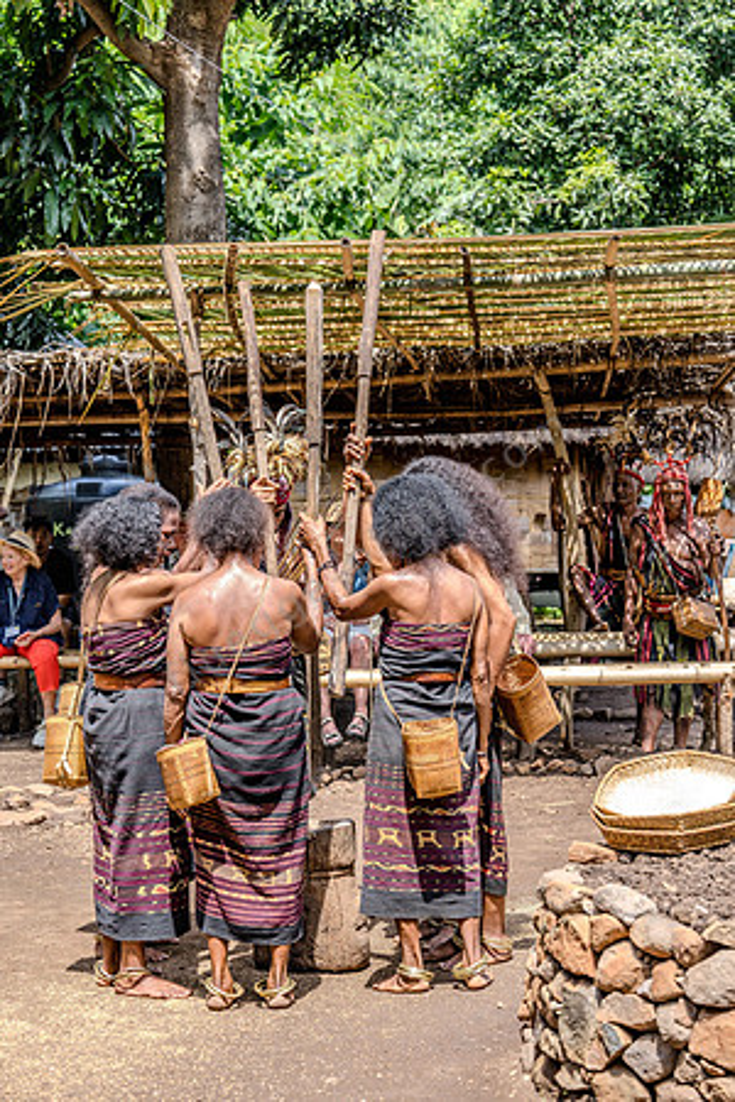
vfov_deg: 28.8
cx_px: 368
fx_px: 2144
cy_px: 551
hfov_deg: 19.5
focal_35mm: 70
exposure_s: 1/400
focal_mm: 70
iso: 320
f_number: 5
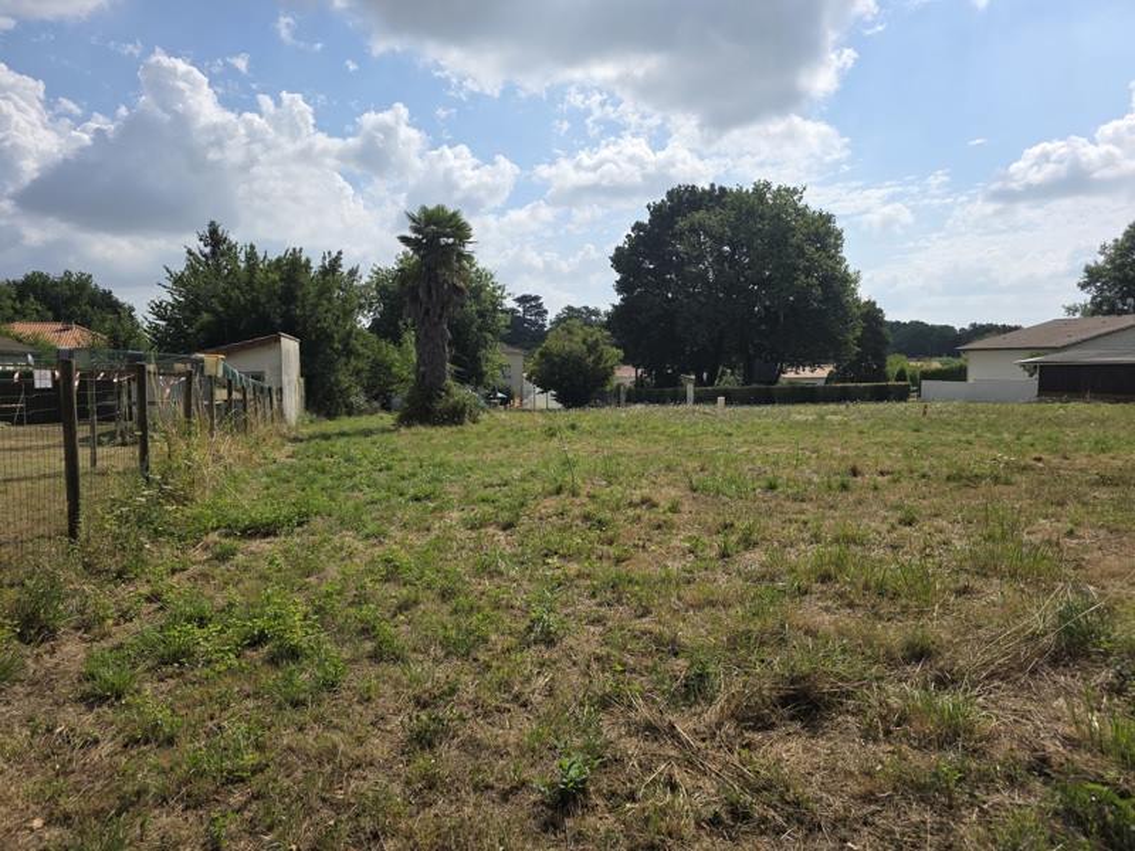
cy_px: 426
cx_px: 568
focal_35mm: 23
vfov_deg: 58.9
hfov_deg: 73.9
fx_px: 754
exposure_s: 1/7944
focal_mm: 6.3
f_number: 1.7
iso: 80
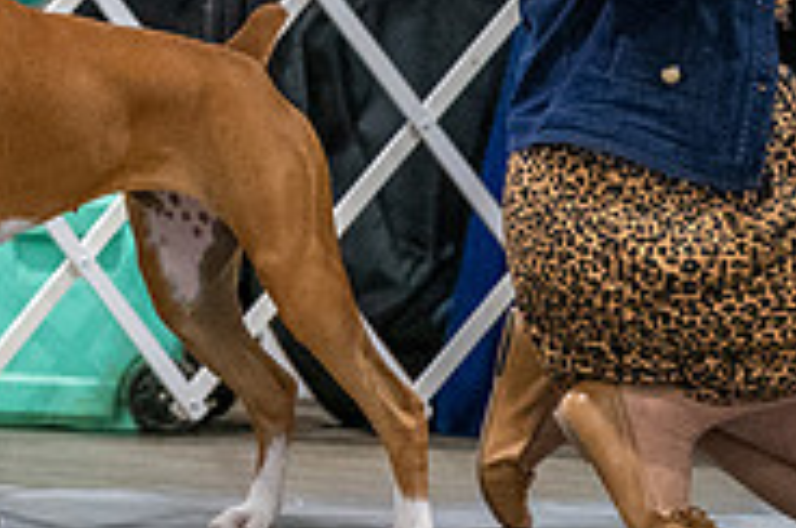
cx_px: -210
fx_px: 14943
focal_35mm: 677
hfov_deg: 3.0
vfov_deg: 2.0
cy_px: -255
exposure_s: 1/250
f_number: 3.5
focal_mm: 184
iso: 6400
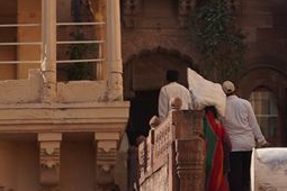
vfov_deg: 7.2
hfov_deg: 10.8
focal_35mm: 188
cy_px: -62
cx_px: 295
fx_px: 1499
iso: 100
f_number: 14
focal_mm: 24
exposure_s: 1/100
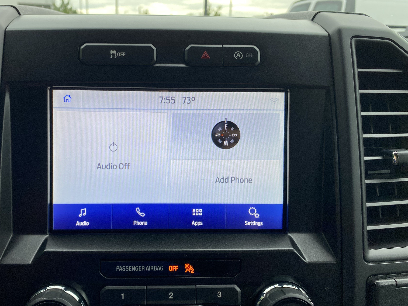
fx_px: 365
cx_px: 171
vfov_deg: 45.4
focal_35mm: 31
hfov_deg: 58.1
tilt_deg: -15.7
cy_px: 162
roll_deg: -1.0
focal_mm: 4.25
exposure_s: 1/140
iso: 32
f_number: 1.8
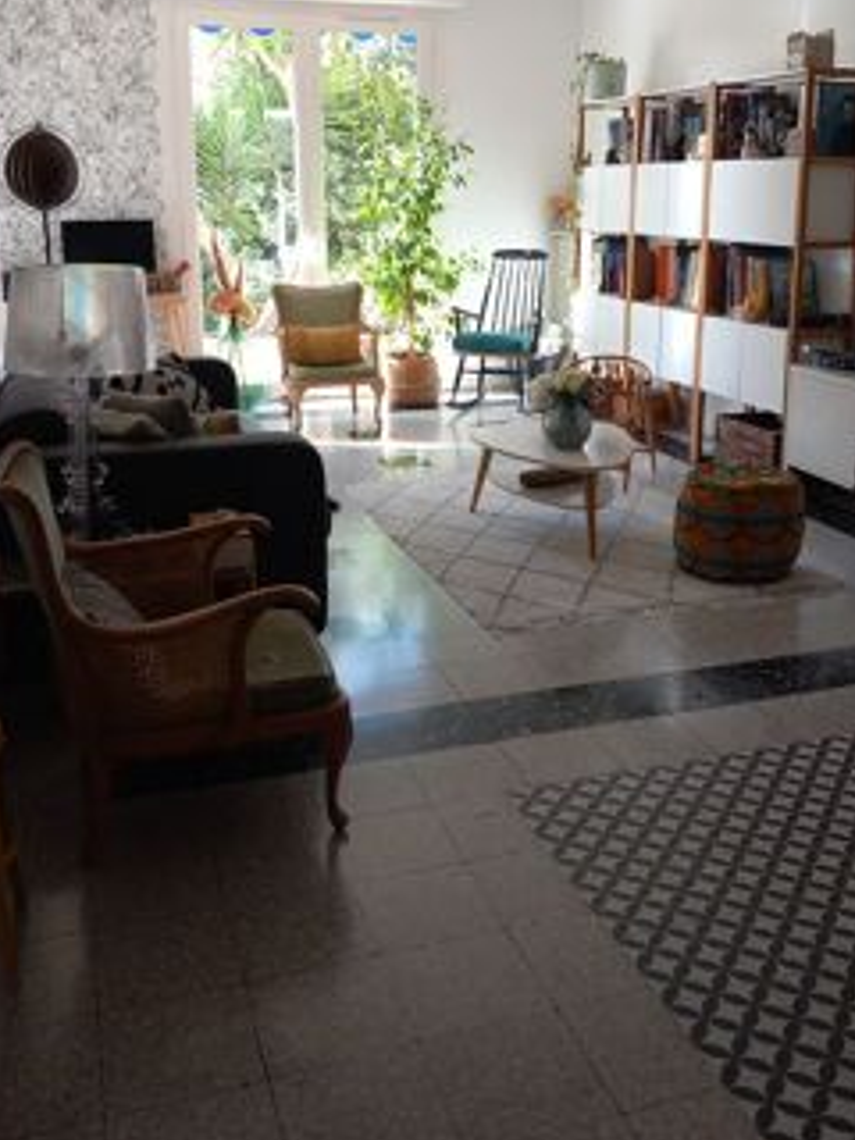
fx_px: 1186
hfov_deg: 39.6
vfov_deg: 50.8
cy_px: 419
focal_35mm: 36
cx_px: 474
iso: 64
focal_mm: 4
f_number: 1.8
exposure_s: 1/50
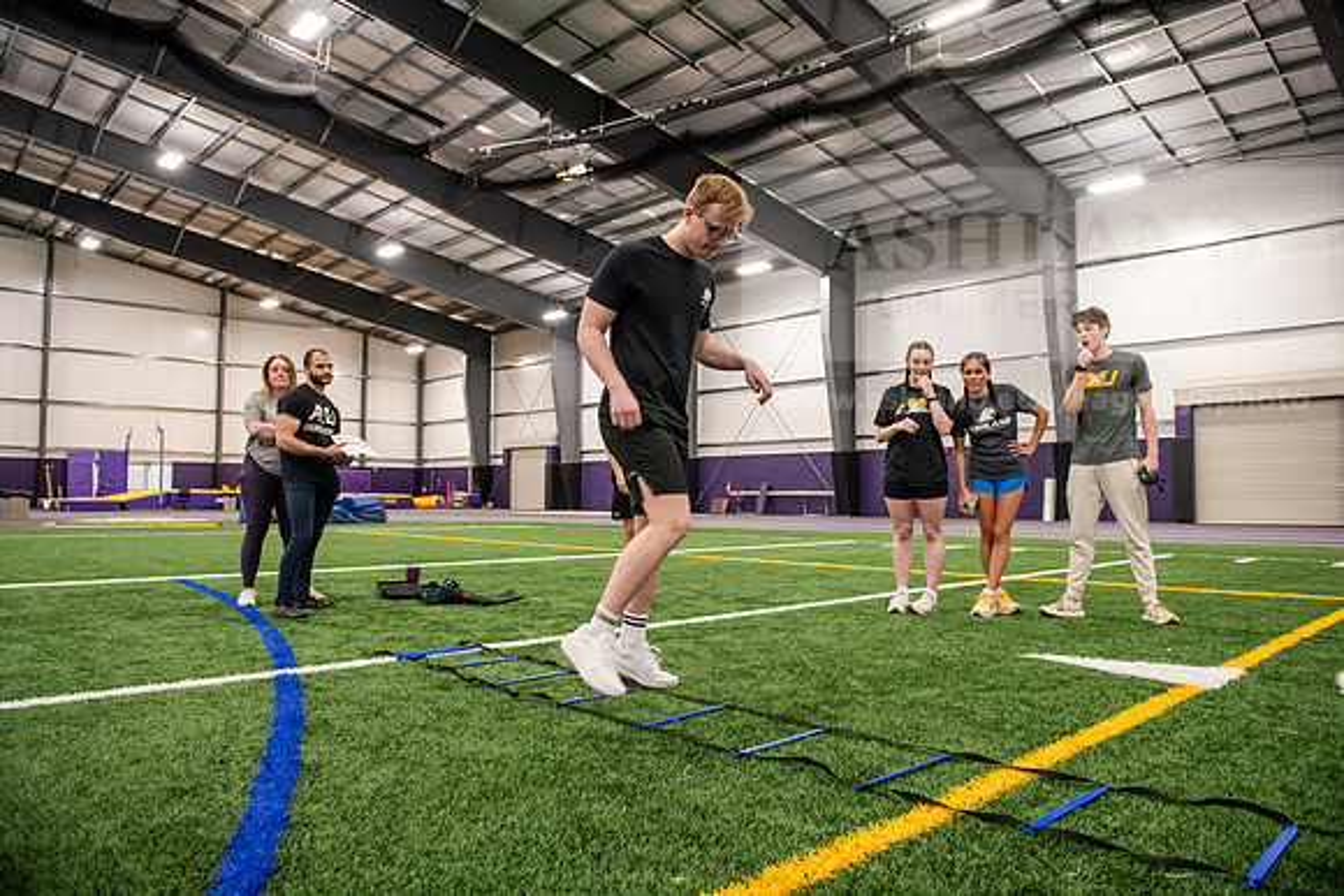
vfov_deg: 53.2
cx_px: 672
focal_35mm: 24
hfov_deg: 73.7
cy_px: 448
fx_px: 896
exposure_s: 1/125
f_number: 3.5
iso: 2000
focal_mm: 24
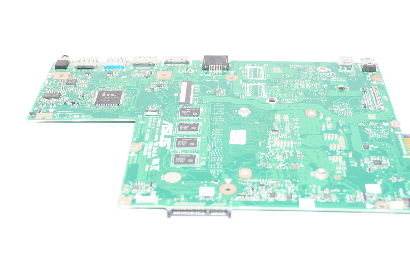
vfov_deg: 22.6
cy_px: 126
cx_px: 219
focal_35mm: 60
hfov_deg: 33.4
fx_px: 683
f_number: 5.6
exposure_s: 1/80
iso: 320
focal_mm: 36
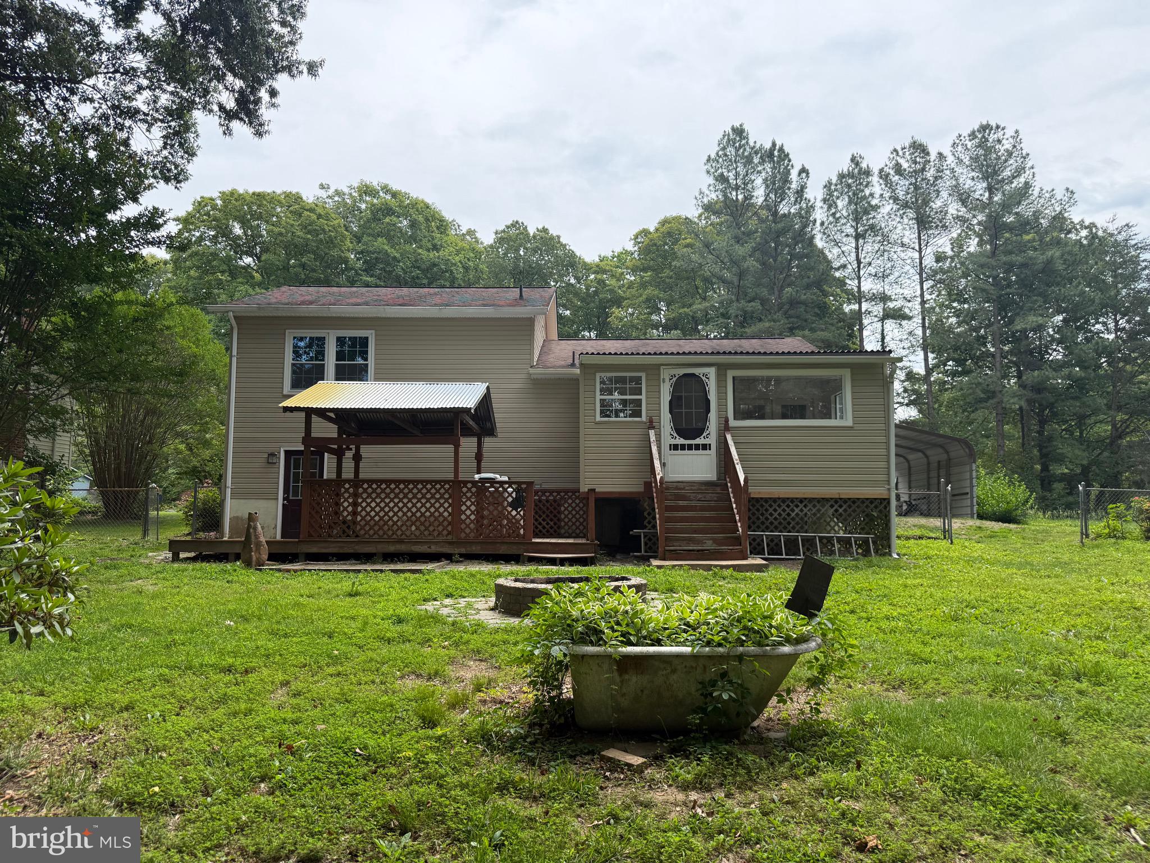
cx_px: 575
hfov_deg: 71.6
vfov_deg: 56.8
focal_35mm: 24
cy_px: 432
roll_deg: -0.1
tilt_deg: +6.6
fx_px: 797
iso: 100
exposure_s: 1/2611
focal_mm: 6.76
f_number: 1.78
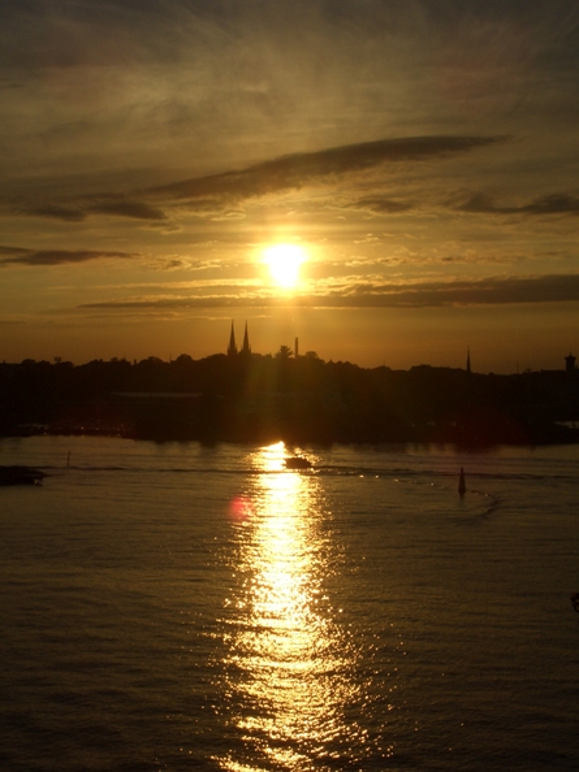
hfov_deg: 19.9
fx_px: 1652
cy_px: 386
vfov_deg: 26.3
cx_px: 290
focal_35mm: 74
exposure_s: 1/1600
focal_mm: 12.2
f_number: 6.2
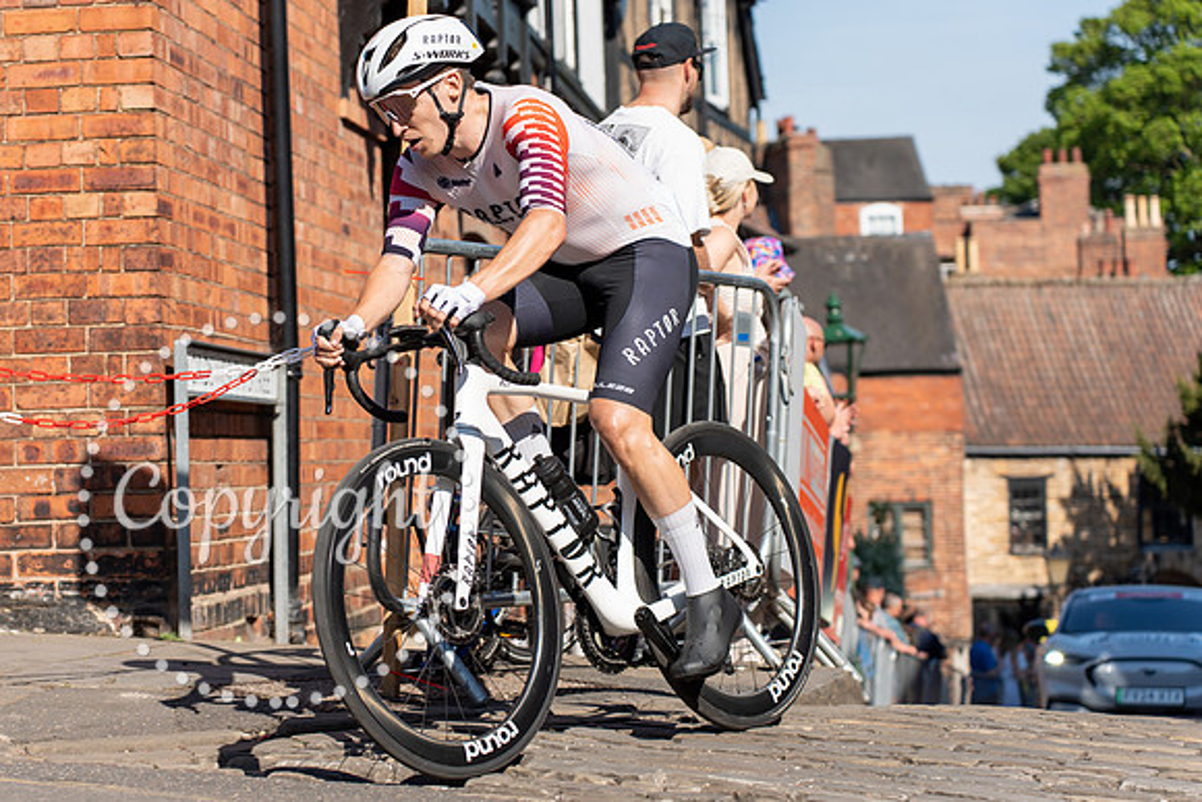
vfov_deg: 14.8
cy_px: 359
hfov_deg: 22.0
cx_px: 445
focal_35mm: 92
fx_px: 3085
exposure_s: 1/1000
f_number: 3.5
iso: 100
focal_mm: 73
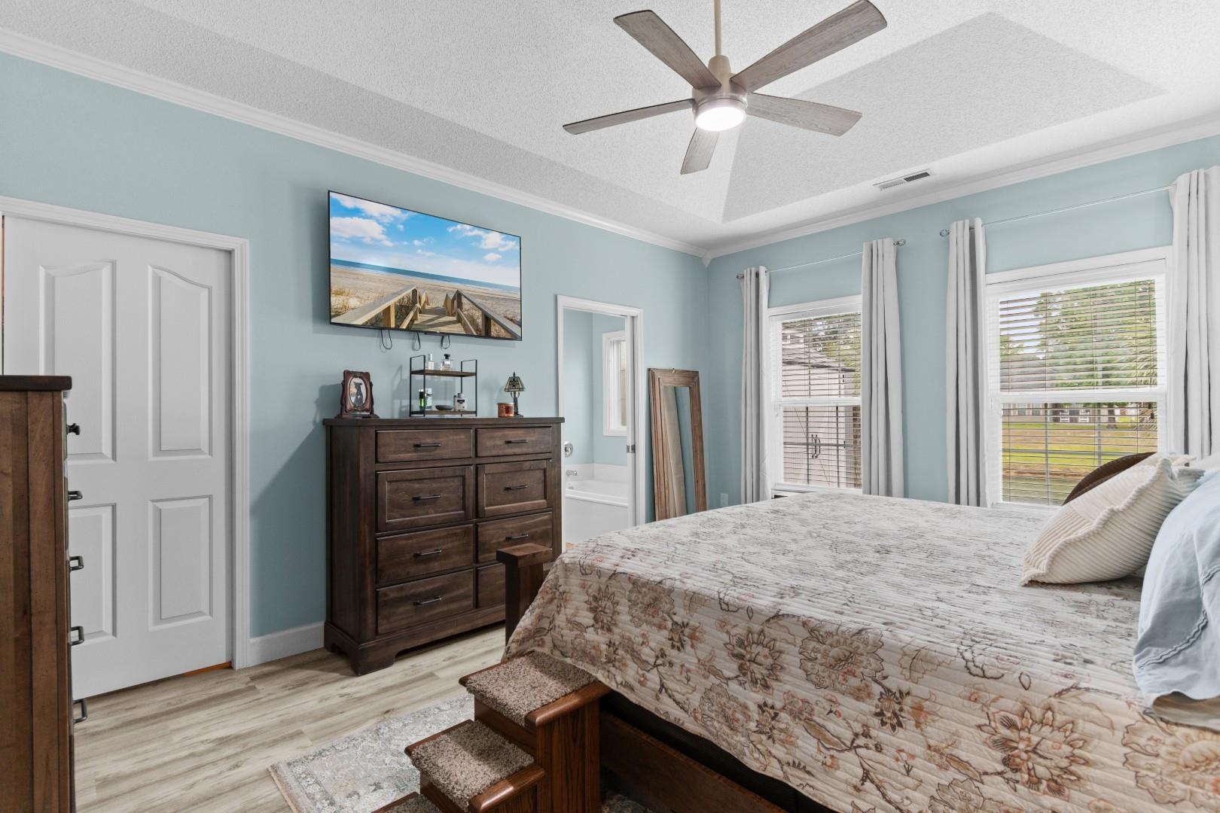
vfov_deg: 73.7
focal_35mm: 16
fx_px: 542
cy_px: 406
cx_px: 610
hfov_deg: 96.7
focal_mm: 11
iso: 100
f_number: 4.8
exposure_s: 1/13
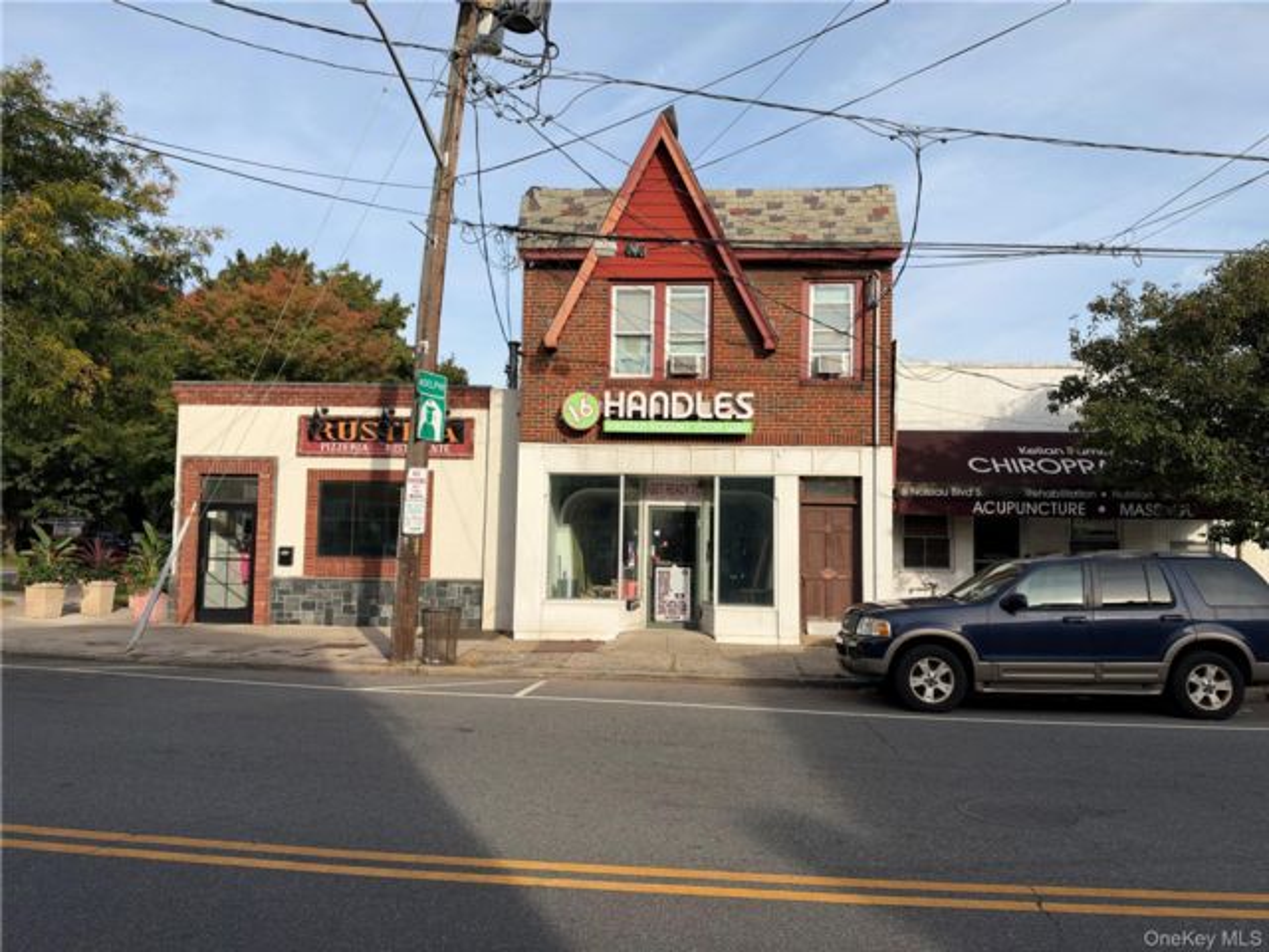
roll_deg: -0.4
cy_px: 476
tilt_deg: +4.5
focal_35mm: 24
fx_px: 880
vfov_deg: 56.8
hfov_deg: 71.6
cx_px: 634
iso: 64
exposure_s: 1/3226
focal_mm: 6.93
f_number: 1.8
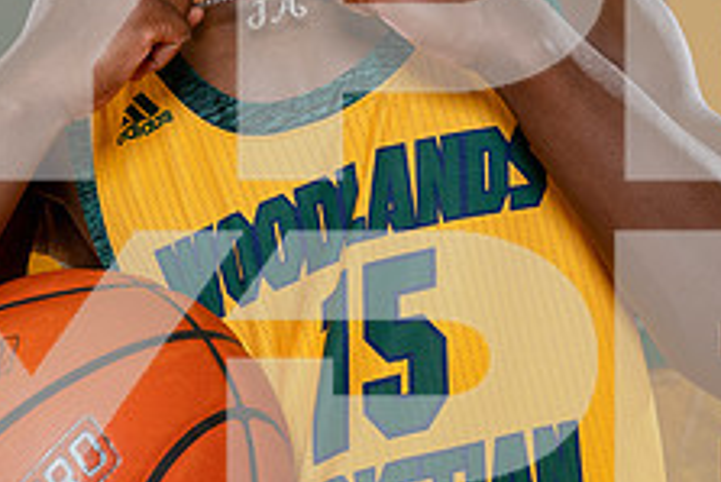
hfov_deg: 23.4
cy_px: 11
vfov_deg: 15.6
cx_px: 175
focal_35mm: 86
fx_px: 1723
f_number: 5.6
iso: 800
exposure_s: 1/250
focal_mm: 33
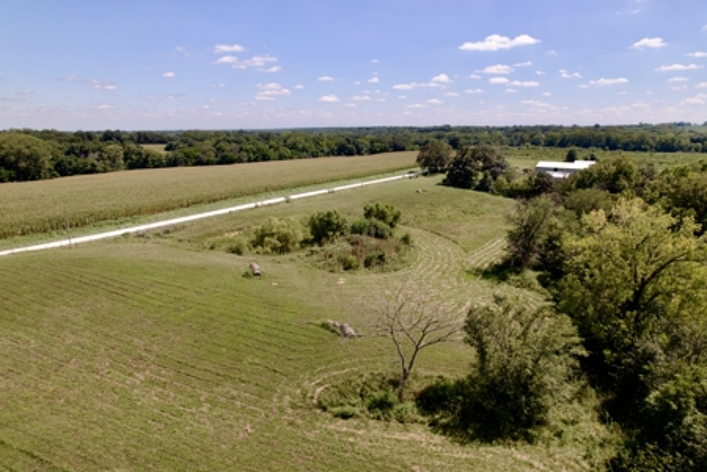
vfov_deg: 57.2
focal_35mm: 22
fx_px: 432
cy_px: 236
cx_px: 354
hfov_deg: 78.6
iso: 100
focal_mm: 8.38
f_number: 2.8
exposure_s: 1/120
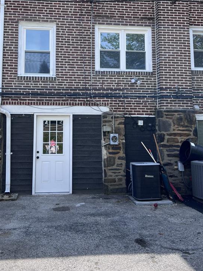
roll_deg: +0.3
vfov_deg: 49.8
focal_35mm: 37
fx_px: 289
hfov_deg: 38.5
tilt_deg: +7.6
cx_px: 83
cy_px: 107
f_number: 1.5
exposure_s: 1/1266
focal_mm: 5.7
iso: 50
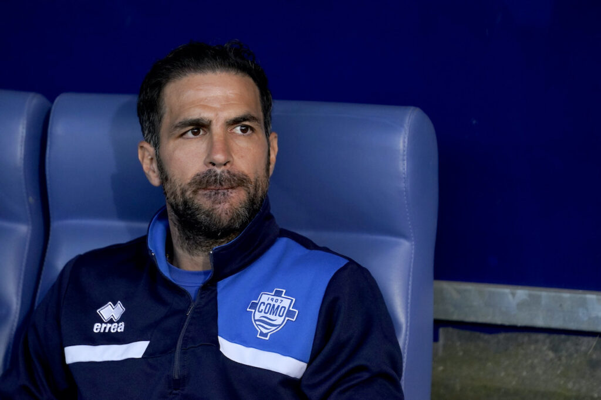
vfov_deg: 6.9
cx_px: 300
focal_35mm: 200
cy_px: 200
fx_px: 3338
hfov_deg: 10.3
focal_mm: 200
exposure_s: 1/1250
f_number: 3.5
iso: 2000
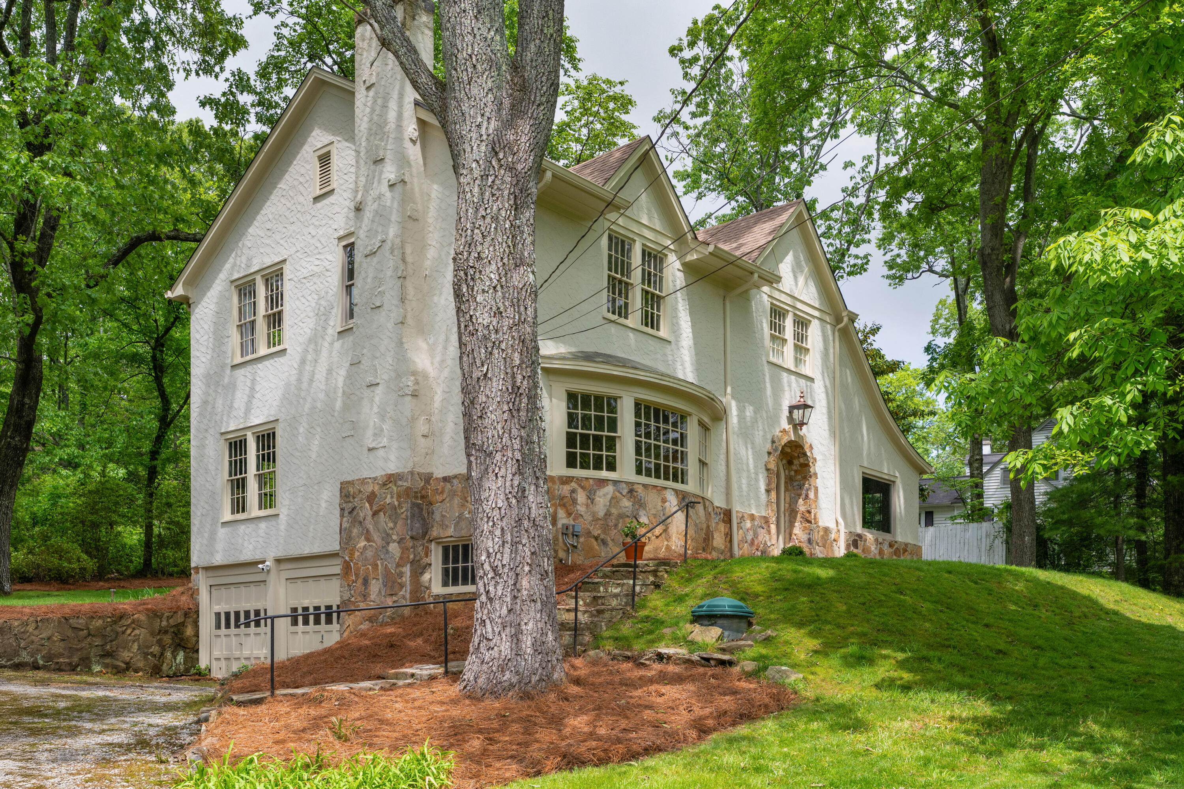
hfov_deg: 57.2
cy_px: 394
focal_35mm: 33
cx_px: 592
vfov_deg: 40.0
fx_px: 1085
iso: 320
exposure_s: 1/400
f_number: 7.1
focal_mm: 33
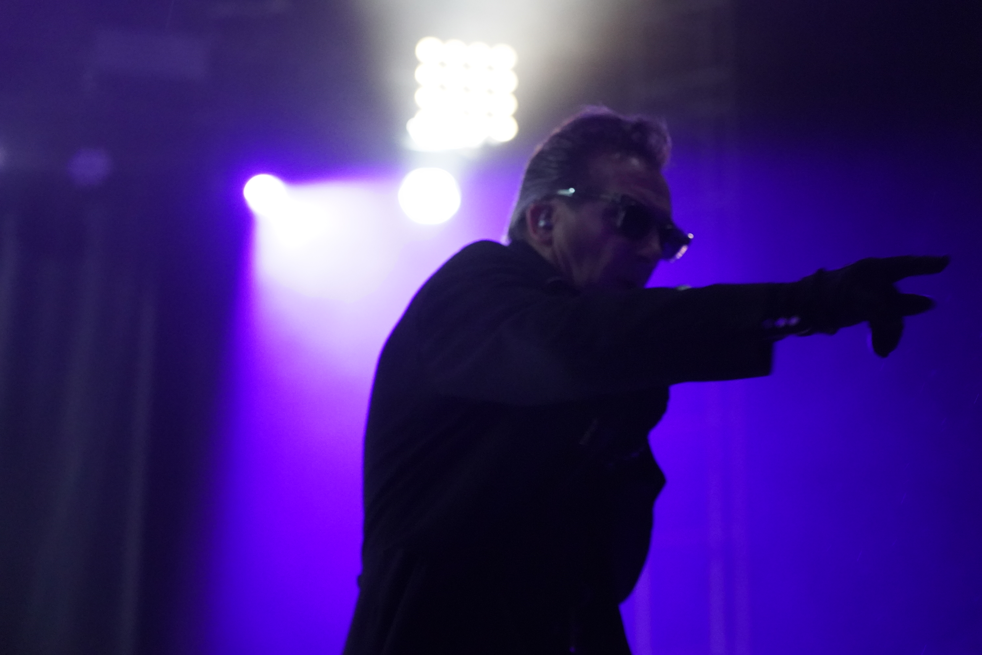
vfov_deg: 13.0
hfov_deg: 19.5
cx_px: 491
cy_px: 328
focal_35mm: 105
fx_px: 2864
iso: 12800
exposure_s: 1/160
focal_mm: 105
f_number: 4
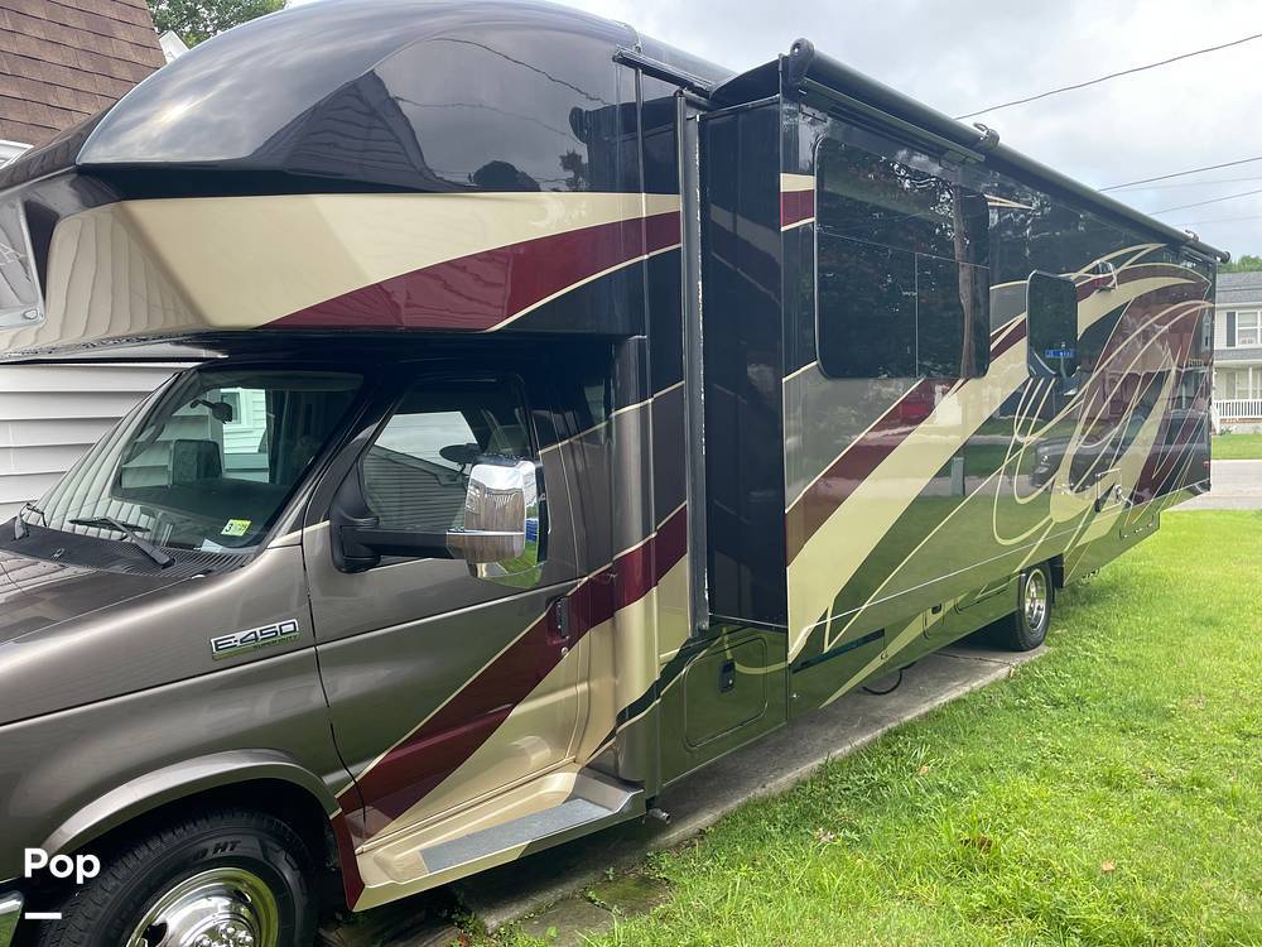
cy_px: 474
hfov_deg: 67.3
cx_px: 631
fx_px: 948
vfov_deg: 53.1
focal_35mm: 26
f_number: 1.6
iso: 32
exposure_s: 1/419
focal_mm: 4.2
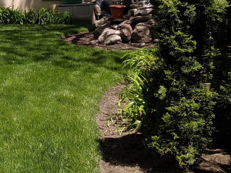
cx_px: -105
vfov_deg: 17.4
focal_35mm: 80
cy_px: -45
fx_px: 534
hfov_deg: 21.1
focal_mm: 4.67
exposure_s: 1/1057
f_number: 2
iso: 49
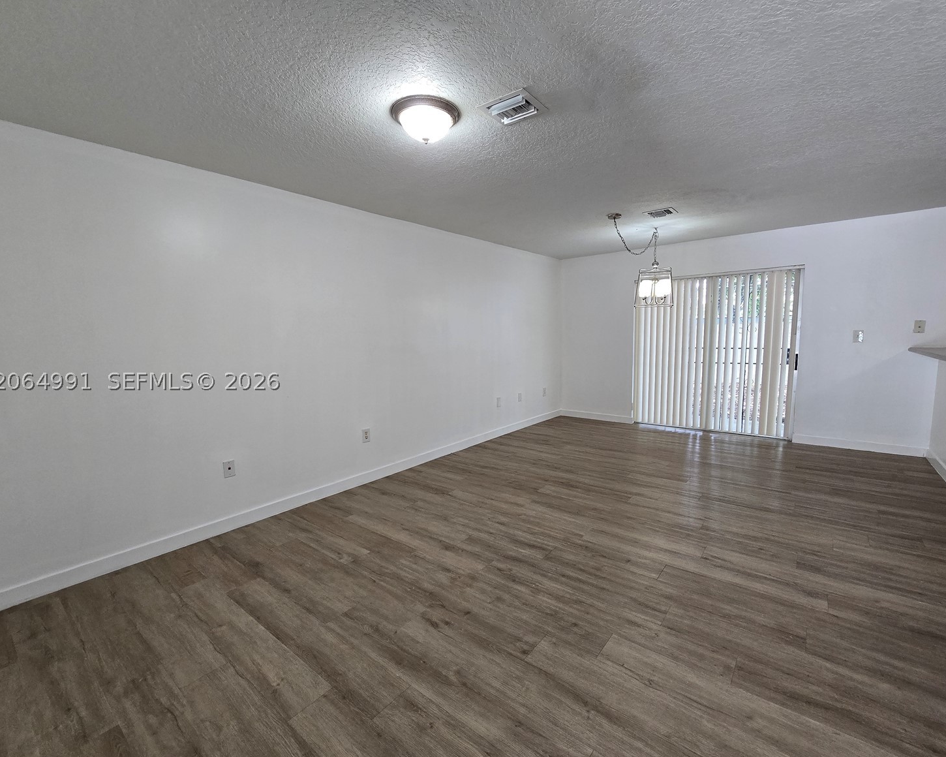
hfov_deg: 100.7
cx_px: 480
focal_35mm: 14
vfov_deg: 88.0
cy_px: 381
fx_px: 392
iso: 200
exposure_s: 1/60
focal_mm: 2.2
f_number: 2.2
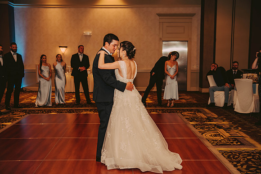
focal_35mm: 45
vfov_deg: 29.9
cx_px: 130
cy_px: 87
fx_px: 326
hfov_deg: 43.6
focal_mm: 45
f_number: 2.8
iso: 500
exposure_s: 1/60
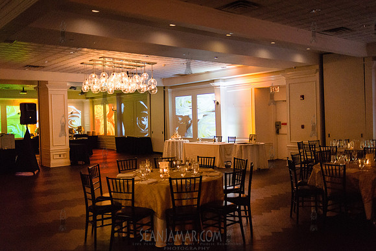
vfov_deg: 37.9
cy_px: 126
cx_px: 188
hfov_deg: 54.4
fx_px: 366
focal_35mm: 35
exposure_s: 1/640
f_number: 2
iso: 4000
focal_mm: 35
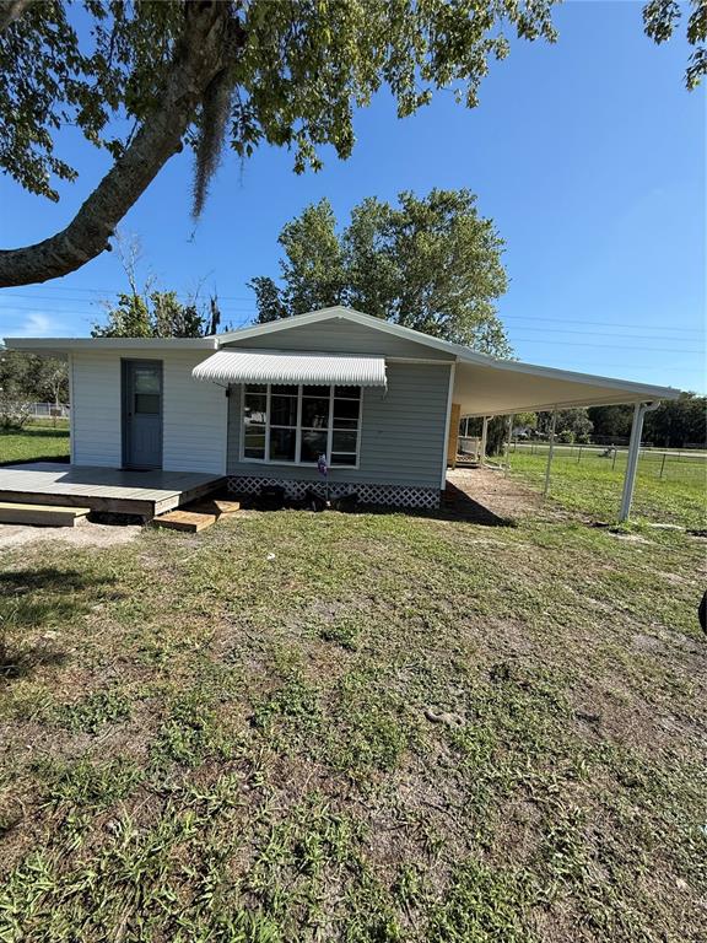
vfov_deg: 102.1
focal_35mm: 14
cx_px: 354
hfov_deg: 85.7
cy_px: 472
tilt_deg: -6.4
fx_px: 381
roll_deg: -3.5
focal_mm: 2.22
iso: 64
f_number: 2.2
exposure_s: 1/1497
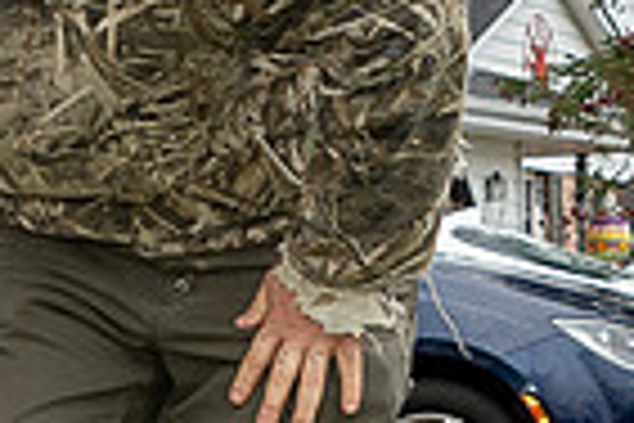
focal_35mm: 221
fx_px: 3892
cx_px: -669
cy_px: 569
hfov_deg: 8.8
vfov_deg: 6.2
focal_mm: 24
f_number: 4
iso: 125
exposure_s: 1/200
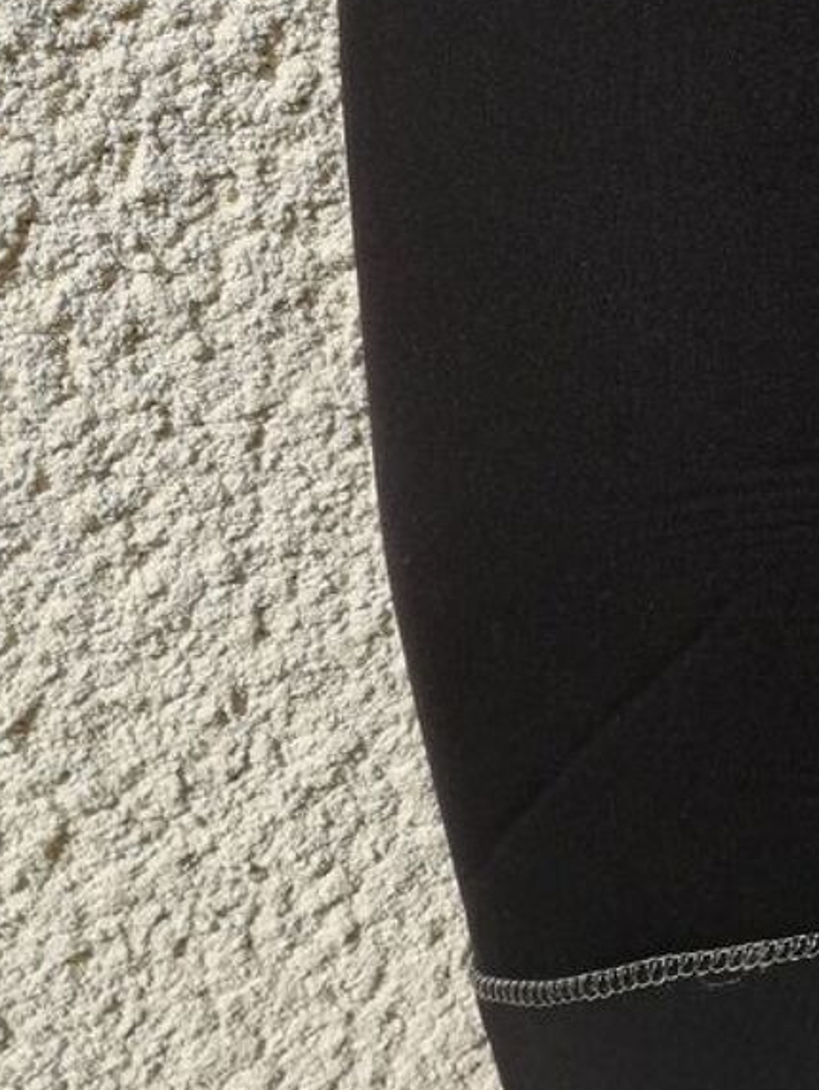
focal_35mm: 63
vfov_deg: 30.3
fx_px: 1985
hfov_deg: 22.3
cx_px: 838
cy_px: 299
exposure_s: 1/2695
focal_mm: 3.96
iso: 50
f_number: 1.8
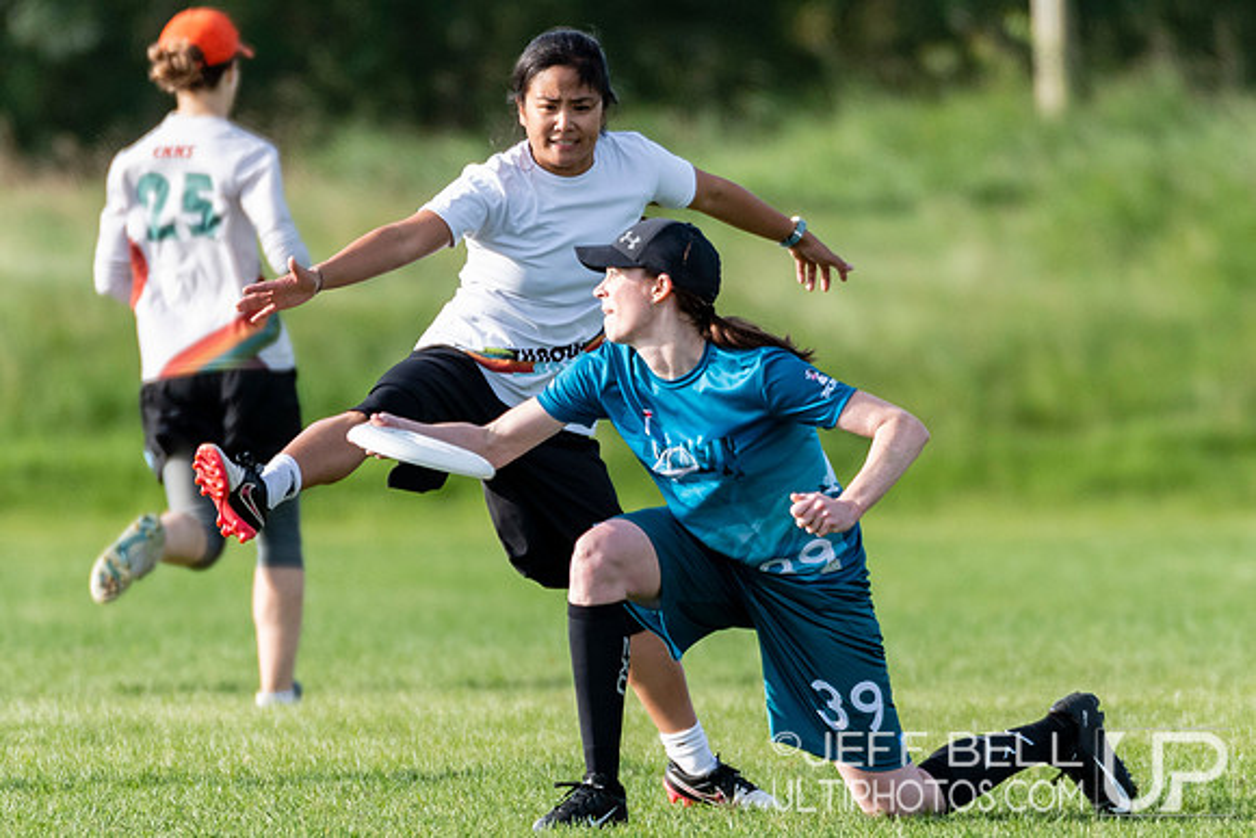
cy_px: 431
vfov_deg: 1.3
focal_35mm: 1053
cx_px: 719
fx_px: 36754
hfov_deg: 2.0
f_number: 4
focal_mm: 400
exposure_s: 1/1600
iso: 500
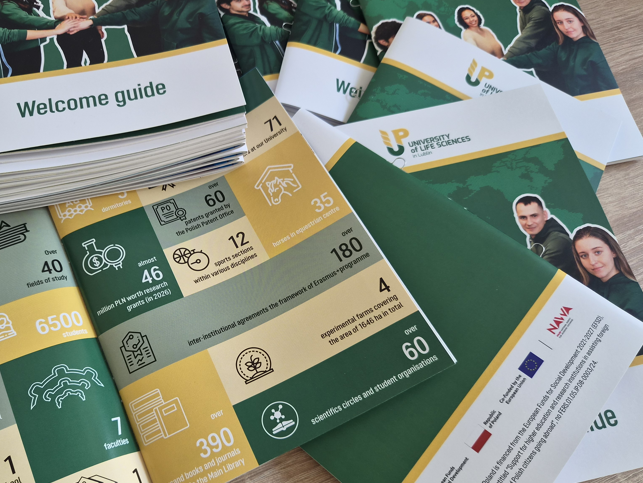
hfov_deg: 59.1
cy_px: 276
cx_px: 236
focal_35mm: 30
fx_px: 557
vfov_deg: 46.7
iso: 200
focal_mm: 5.4
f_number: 1.8
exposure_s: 1/100
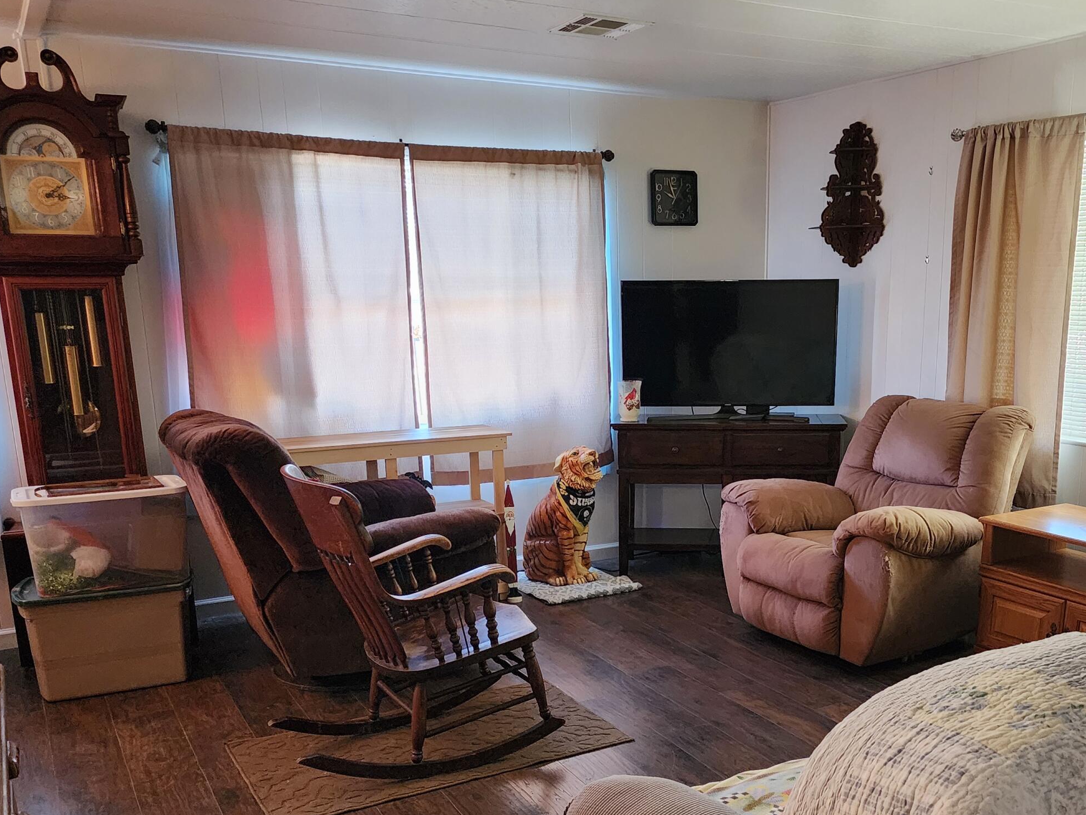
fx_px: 1098
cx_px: 688
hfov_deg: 52.0
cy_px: 535
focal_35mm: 35
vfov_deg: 40.3
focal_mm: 6.4
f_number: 1.8
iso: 1000
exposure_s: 1/120
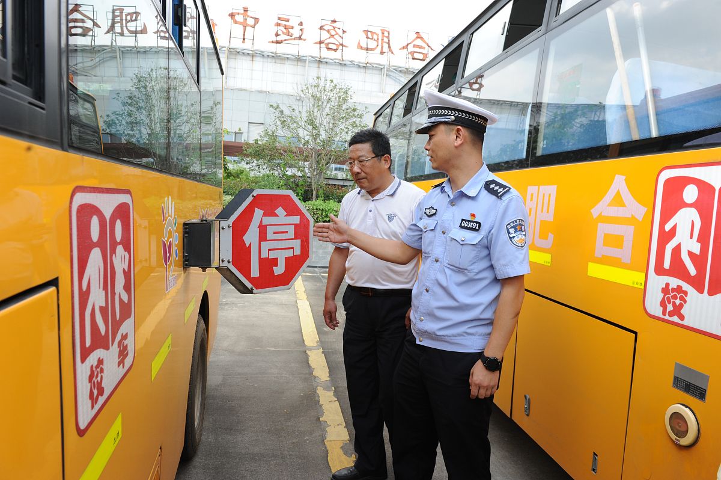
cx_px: 360
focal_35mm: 24
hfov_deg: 73.8
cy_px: 240
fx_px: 480
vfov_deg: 53.1
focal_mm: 24
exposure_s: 1/250
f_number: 8
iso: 640
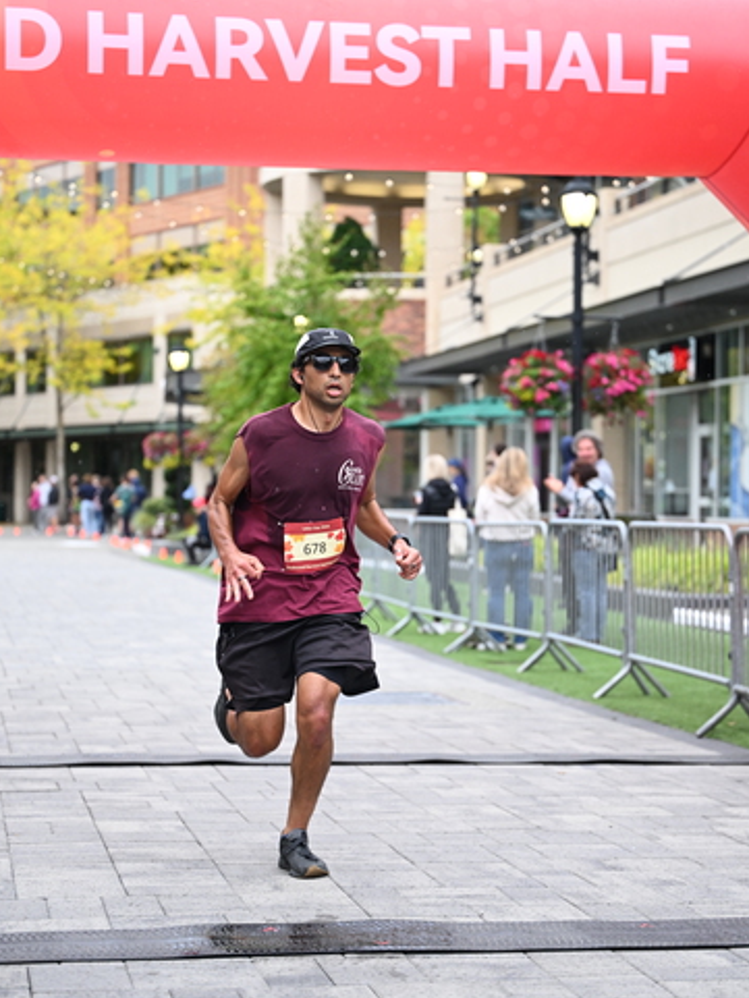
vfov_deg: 25.3
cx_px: 374
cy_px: 510
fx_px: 2220
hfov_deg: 19.1
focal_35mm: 77
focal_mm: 70
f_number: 2.8
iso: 1250
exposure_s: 1/1250
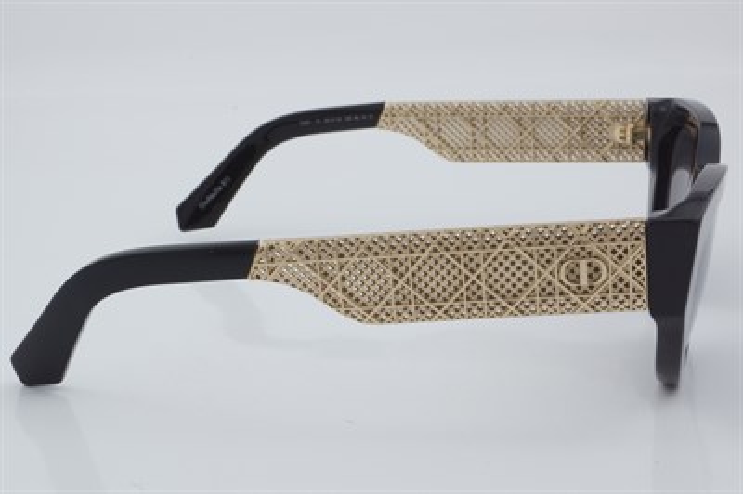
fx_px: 1547
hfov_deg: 27.0
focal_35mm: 75
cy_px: 247
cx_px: 372
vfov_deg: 18.2
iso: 100
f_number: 29
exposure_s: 1/4
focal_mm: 50
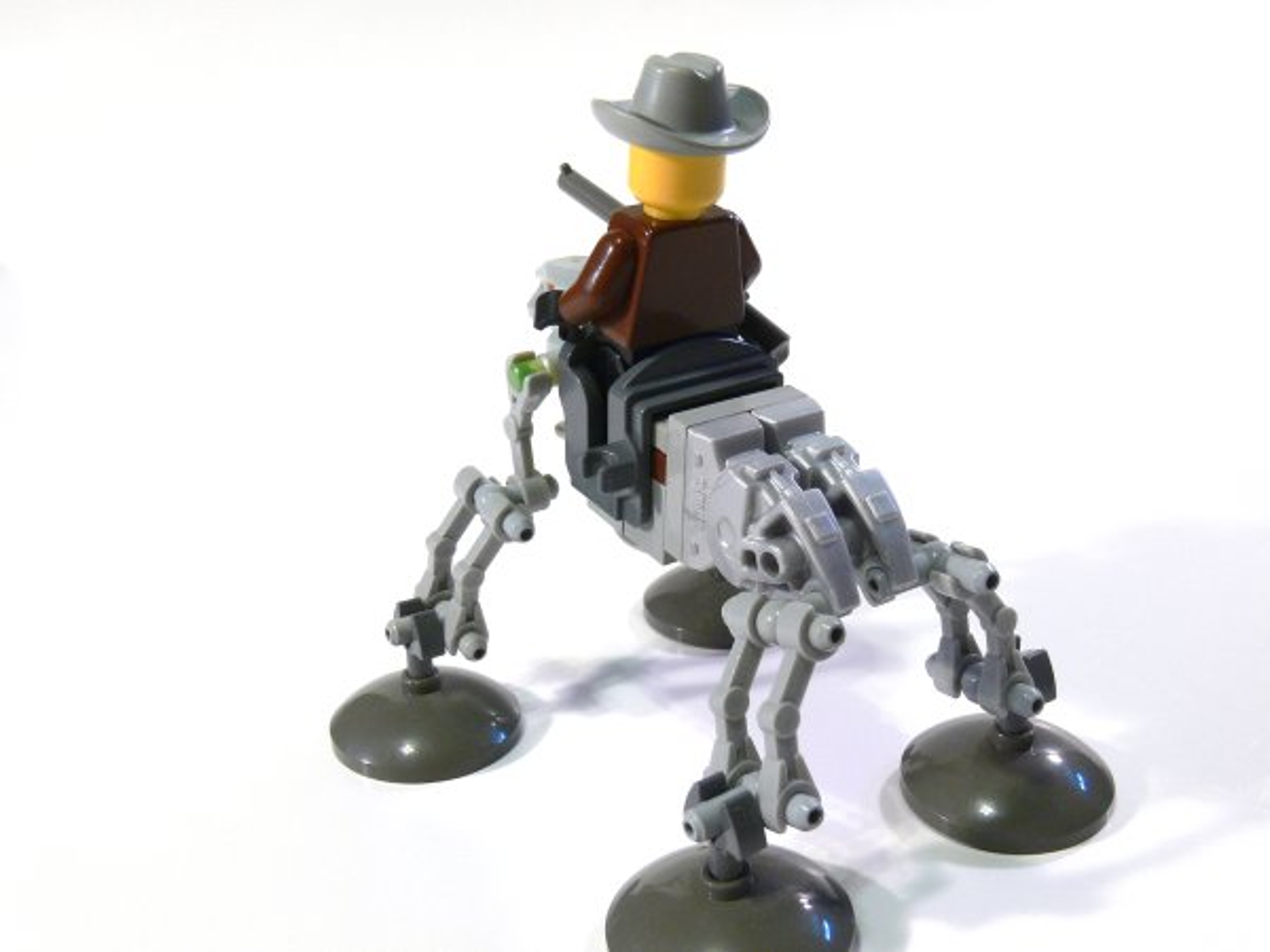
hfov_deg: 52.6
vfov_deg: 40.7
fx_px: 1284
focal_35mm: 35
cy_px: 476
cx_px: 635
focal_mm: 7.4
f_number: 7.1
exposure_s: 1/2.5
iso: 80
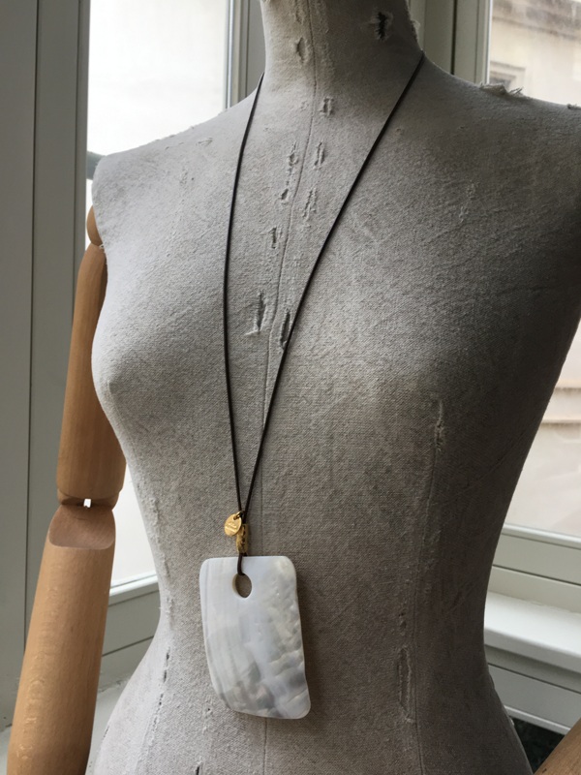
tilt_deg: -1.5
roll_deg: -3.0
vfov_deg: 61.7
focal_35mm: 29
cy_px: 388
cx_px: 290
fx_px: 649
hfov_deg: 48.2
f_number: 2.2
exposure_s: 1/120
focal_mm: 4.15
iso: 40
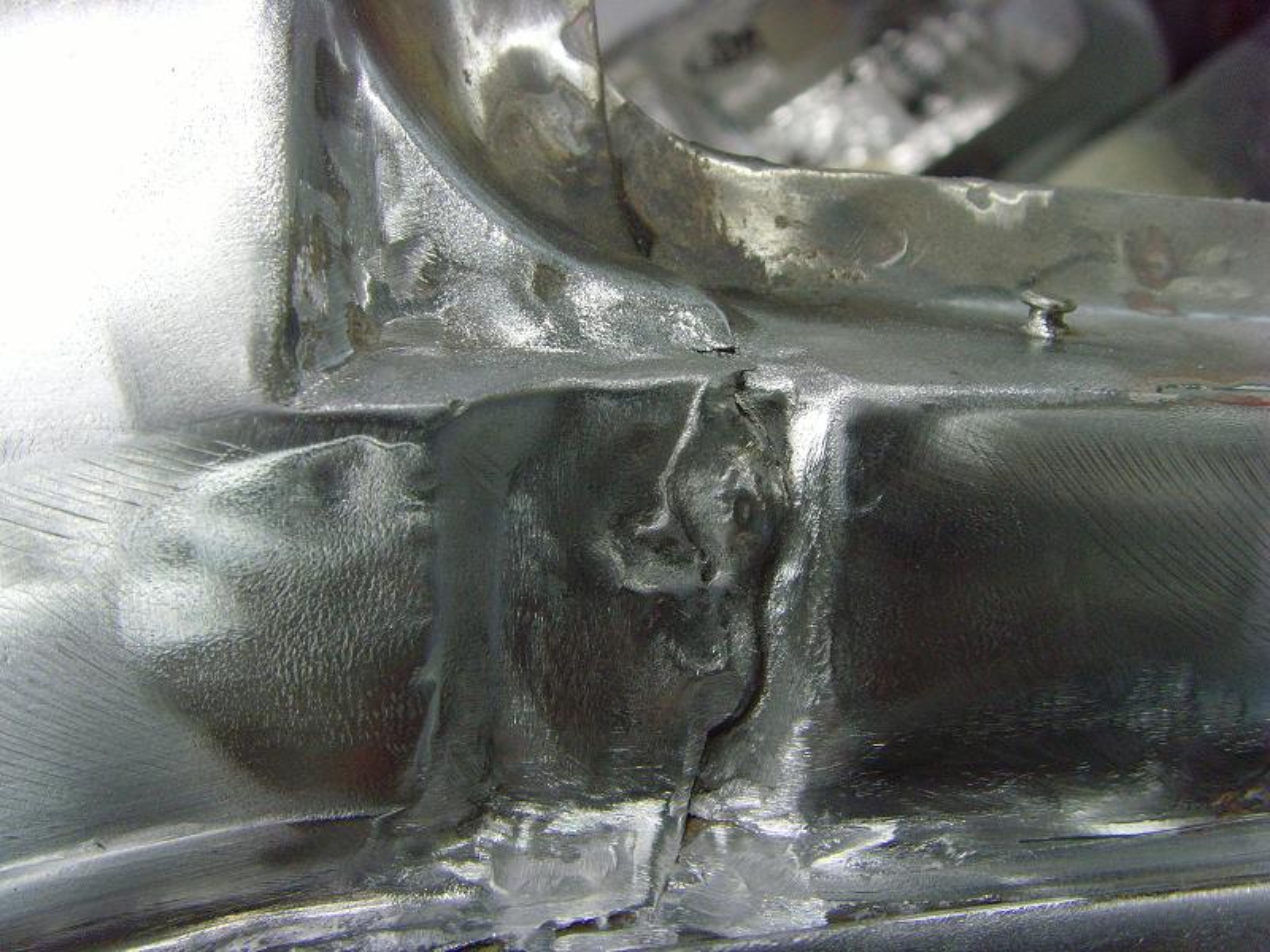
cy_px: 476
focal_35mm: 39
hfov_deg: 47.9
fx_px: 1431
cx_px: 635
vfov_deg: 36.8
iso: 200
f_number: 3.5
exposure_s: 1/45
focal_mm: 6.6
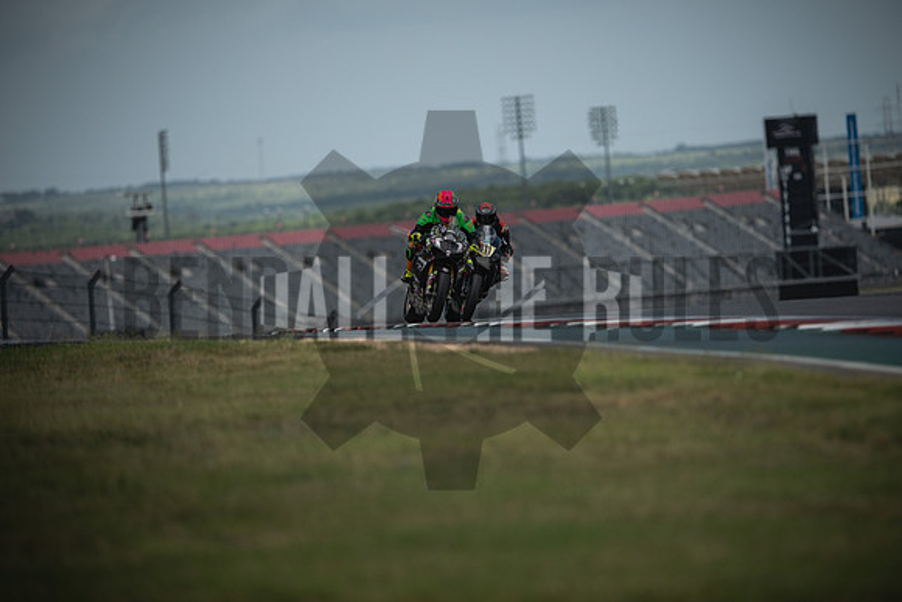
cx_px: 451
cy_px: 301
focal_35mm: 300
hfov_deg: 6.9
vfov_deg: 4.6
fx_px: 7518
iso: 200
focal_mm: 200
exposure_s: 1/4000
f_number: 2
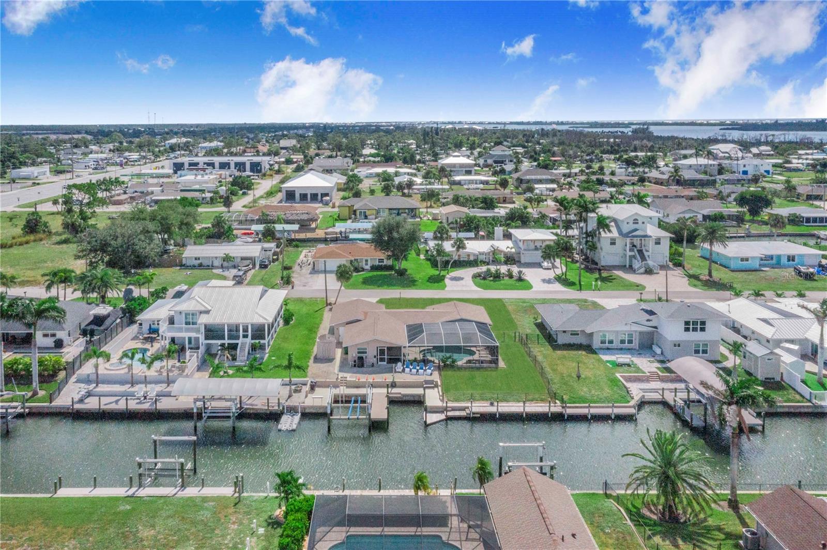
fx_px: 643
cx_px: 414
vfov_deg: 46.4
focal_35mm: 28
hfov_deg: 65.5
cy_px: 275
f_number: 11
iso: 1600
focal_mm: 10.26
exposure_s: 1/3200
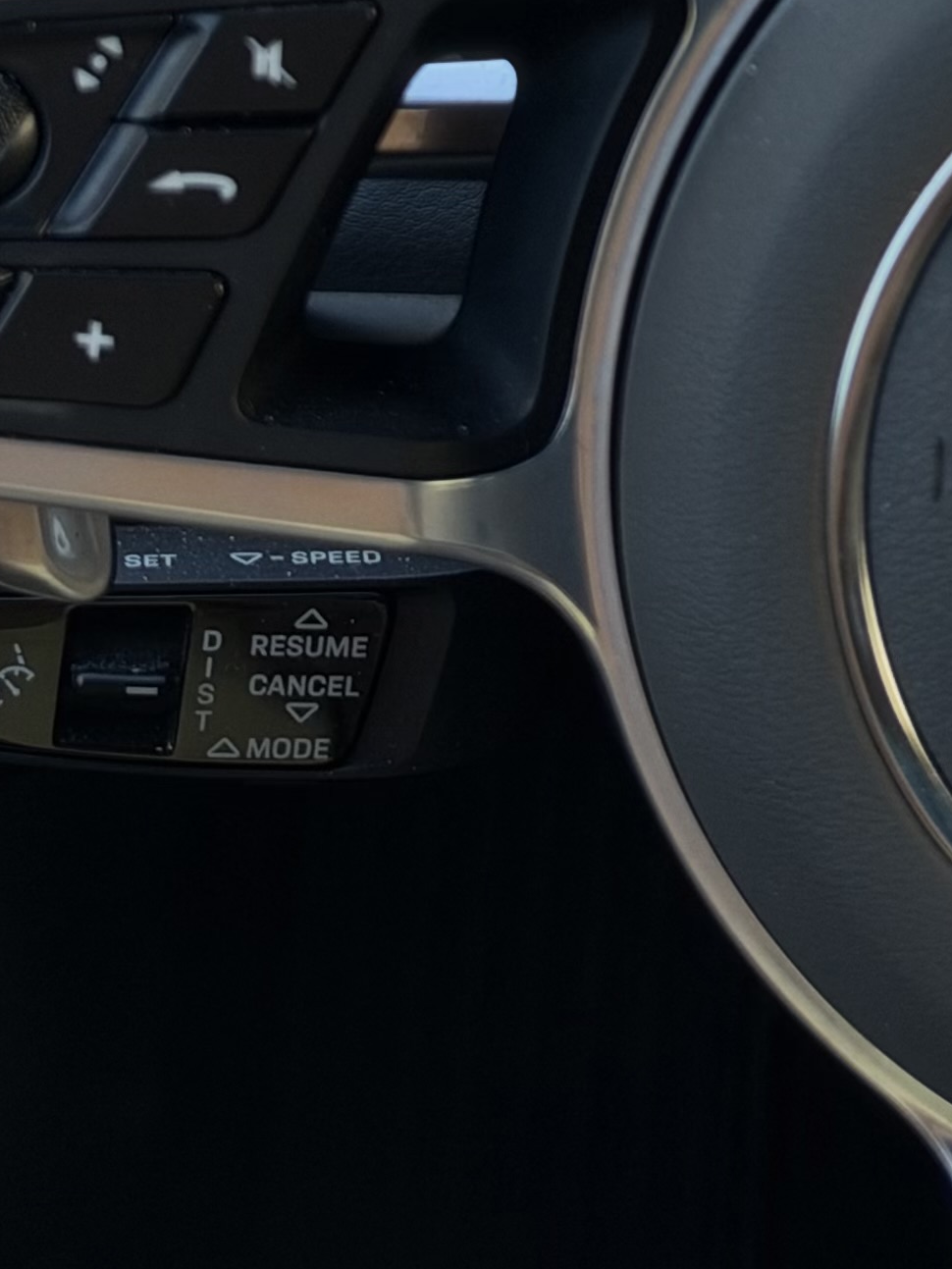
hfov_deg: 13.2
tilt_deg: -18.7
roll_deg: +0.7
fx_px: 3886
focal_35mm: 106
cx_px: 1403
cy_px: -726
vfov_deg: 16.6
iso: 100
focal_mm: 6.93
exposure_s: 1/196
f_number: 1.8
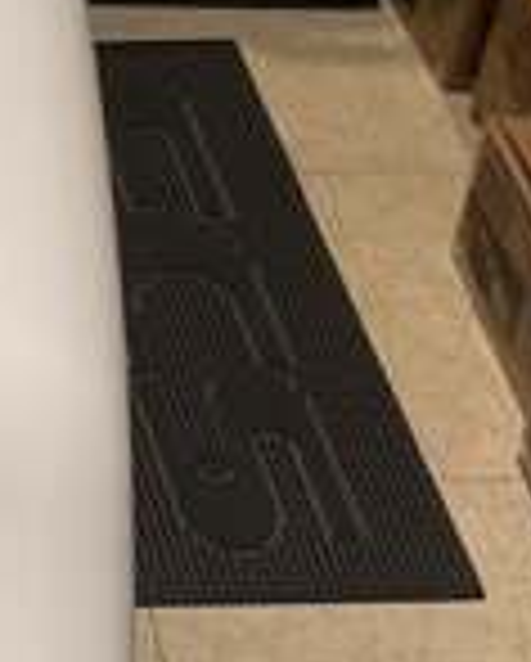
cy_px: 536
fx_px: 3019
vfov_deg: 12.4
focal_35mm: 154
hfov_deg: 9.4
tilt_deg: -40.8
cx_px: -540
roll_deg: +2.2
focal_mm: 3
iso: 16
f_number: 1.8
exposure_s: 1/154
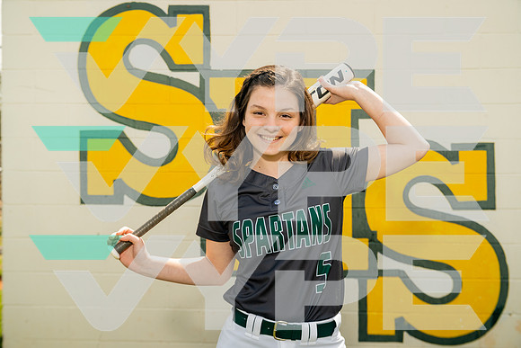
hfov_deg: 46.4
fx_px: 608
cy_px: 174
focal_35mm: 42
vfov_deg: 31.9
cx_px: 260
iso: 250
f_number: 4.5
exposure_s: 1/250
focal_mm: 42
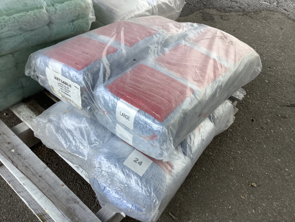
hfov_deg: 58.4
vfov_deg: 45.4
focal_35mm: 31
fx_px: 264
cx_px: 148
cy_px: 111
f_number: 2.4
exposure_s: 1/125
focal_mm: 3.3
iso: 25
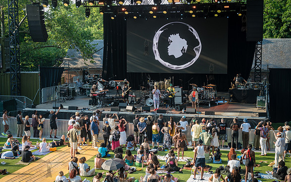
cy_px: 96
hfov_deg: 37.5
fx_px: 428
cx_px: 146
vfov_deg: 24.0
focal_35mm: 54
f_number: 4.5
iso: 400
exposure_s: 1/400
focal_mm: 52
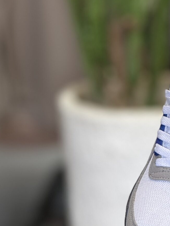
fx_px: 2304
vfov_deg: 5.6
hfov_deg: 4.2
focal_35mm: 352
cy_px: 129
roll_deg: +0.3
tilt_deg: -12.4
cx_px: 229
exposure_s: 1/100
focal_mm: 15.66
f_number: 2.8
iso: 80
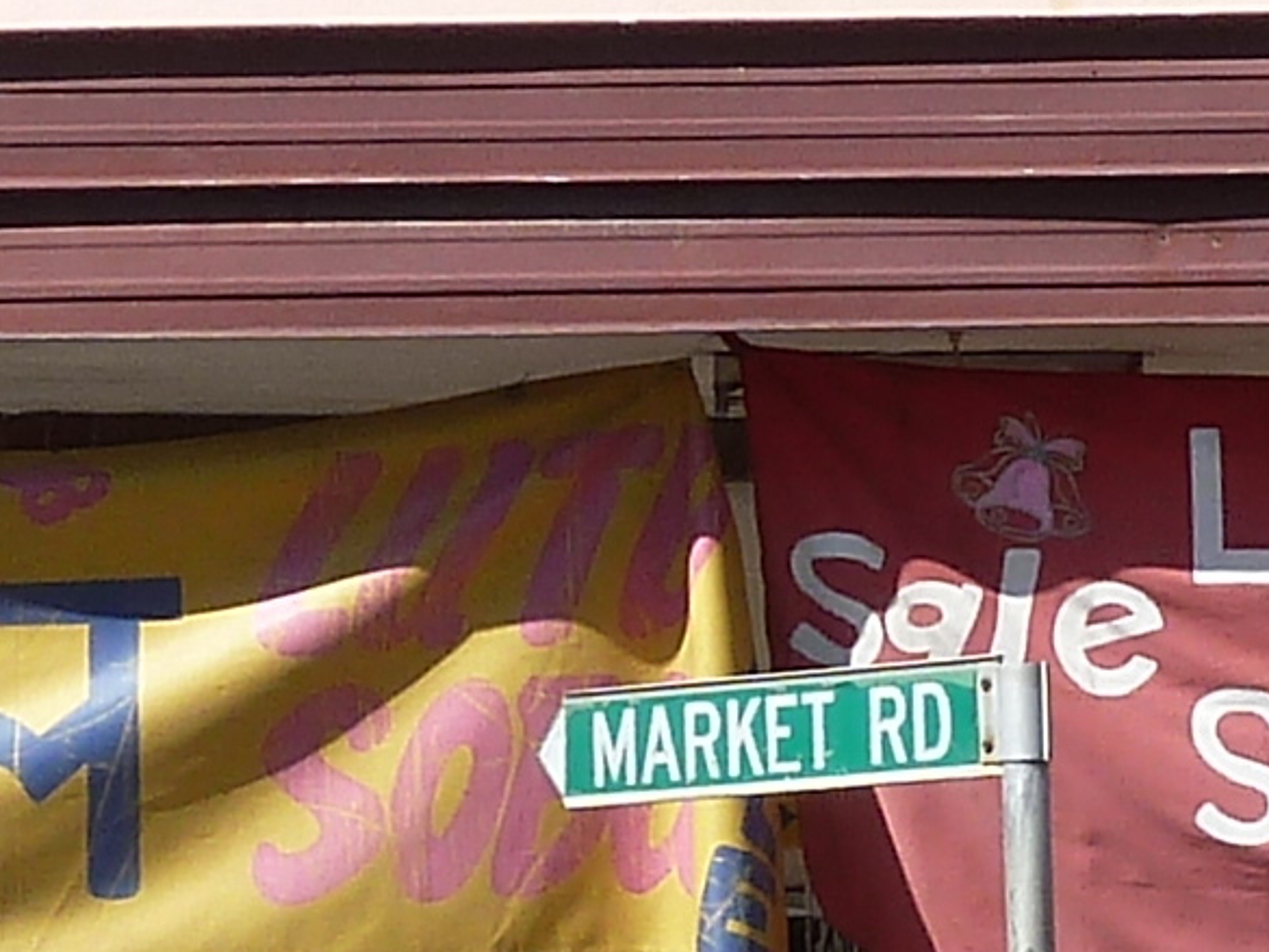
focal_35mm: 301
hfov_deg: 6.6
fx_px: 11037
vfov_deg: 4.9
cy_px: 531
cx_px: 197
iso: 80
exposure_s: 1/400
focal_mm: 7.3
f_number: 4
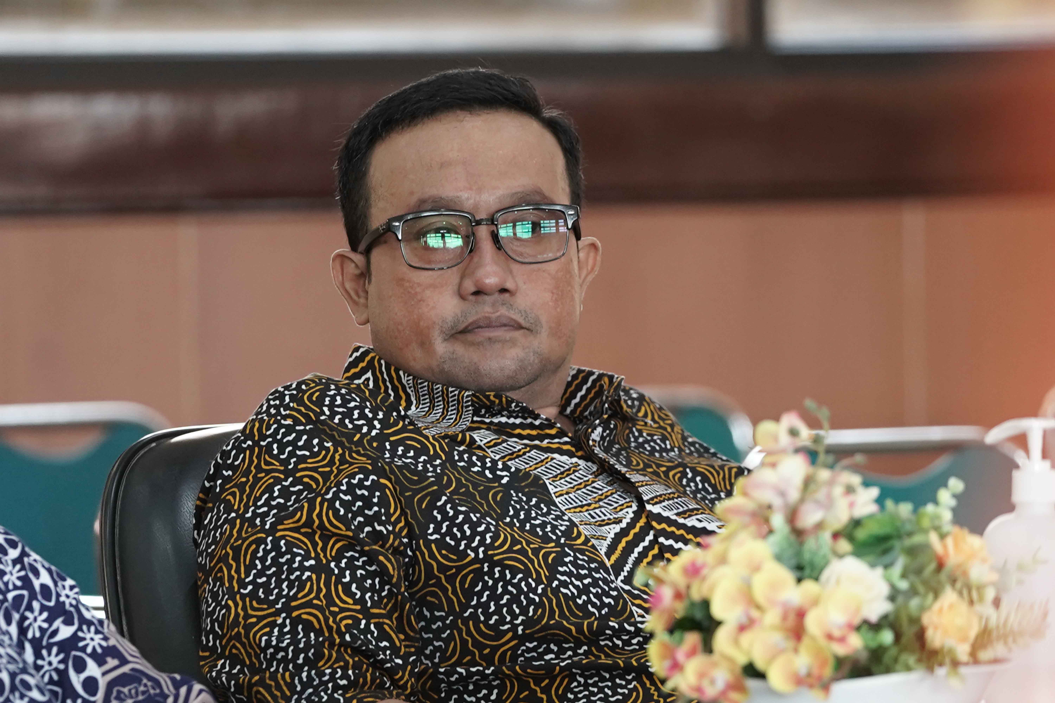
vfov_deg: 12.5
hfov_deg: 18.6
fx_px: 3223
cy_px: 352
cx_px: 528
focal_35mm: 110
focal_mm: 110
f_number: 2.8
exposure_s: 1/250
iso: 5000
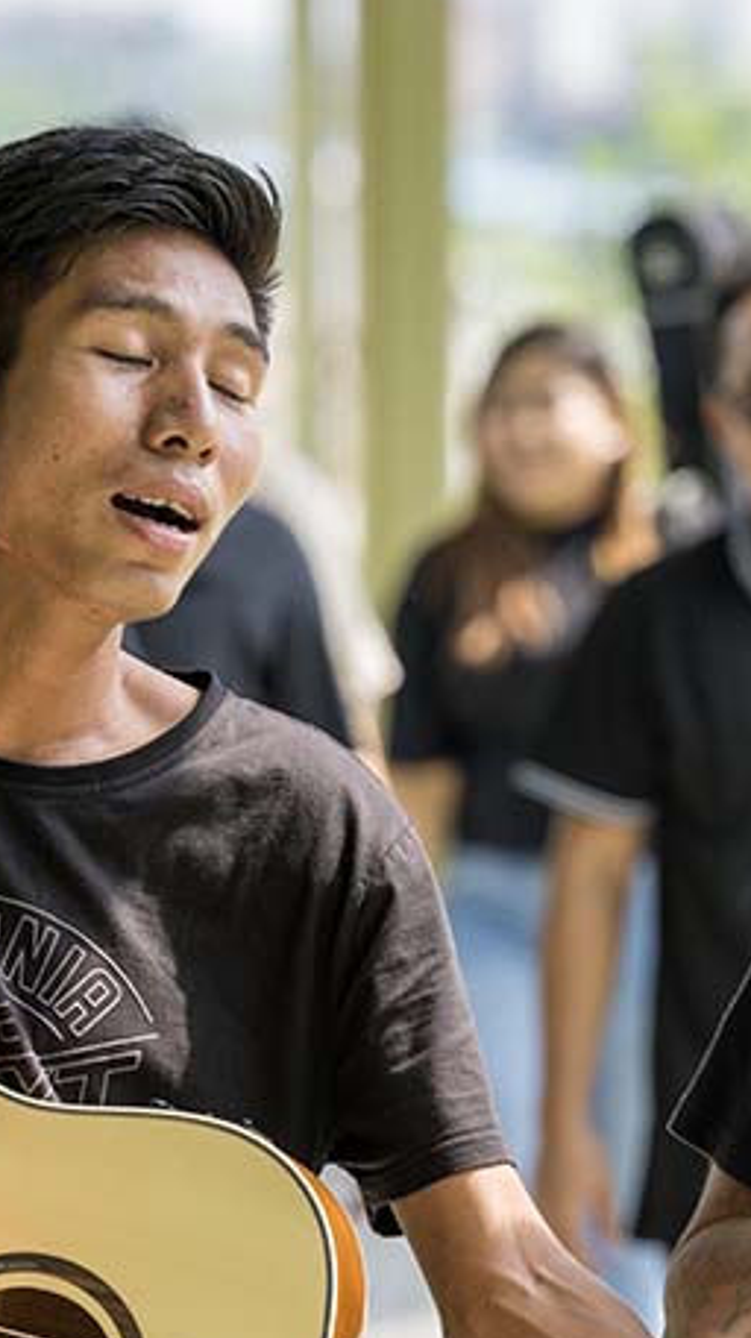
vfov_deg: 7.2
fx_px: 10565
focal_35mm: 298
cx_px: 431
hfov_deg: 4.1
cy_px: 910
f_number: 4
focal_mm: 135
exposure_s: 1/250
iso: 125
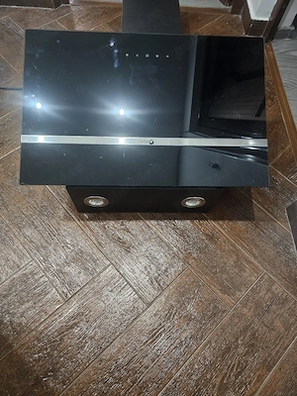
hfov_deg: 58.9
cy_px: 198
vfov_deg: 73.9
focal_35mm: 23
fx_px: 263
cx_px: 148
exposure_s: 1/25.1
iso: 640
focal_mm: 6.3
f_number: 1.7
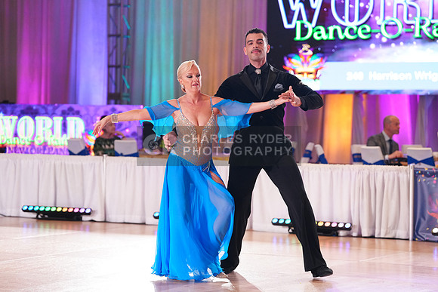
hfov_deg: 18.4
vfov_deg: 12.3
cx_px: 219
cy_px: 146
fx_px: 1351
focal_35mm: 111
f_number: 2.8
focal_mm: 111
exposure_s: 1/640
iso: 2500
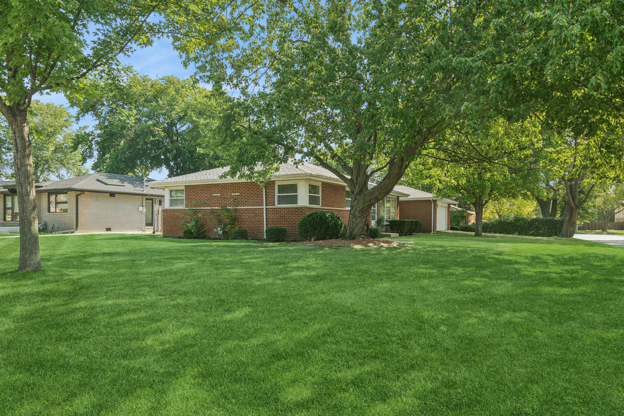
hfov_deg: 78.6
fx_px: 381
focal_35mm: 22
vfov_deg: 57.2
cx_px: 312
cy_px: 208
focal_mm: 15
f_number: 8
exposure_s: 1/60
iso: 200
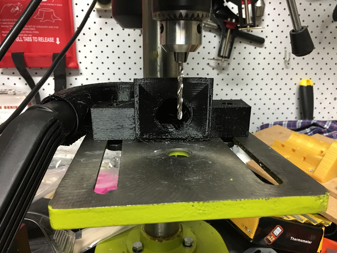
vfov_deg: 48.2
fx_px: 282
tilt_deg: -14.7
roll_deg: -0.6
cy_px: 126
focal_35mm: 29
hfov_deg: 61.7
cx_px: 168
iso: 125
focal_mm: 4.15
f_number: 2.2
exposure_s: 1/8
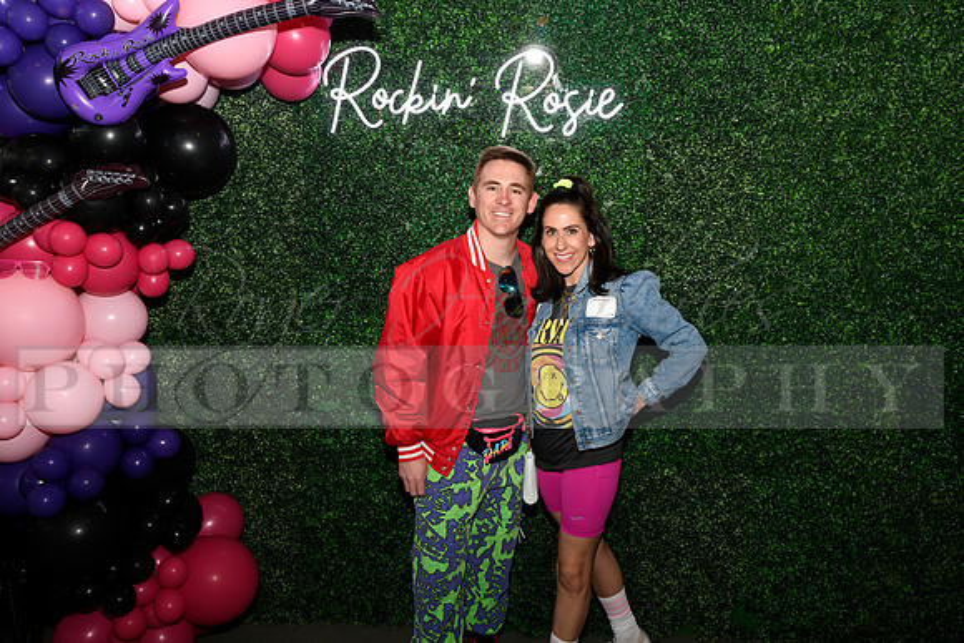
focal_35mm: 29
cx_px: 482
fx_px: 777
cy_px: 322
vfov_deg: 45.0
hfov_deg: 63.6
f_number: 6.3
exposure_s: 1/60
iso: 500
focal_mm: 29
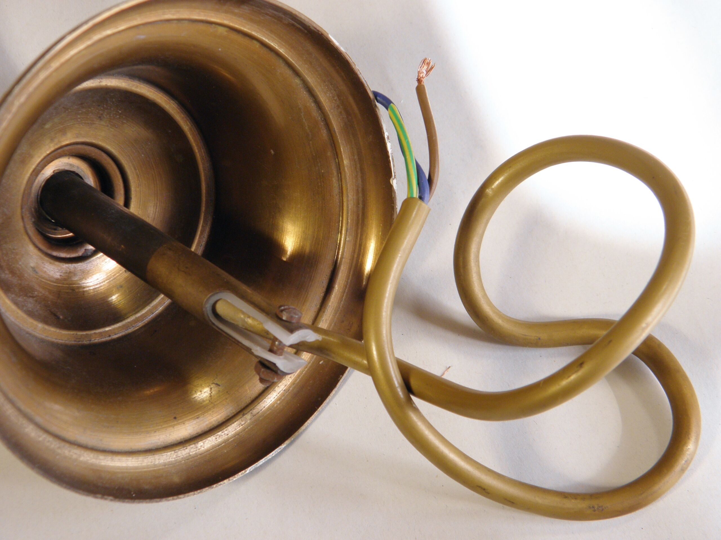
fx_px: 1666
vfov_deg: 18.4
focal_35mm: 80
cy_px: 270
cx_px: 360
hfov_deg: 24.4
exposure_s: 1/50
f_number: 4.4
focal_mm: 14.3
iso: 100
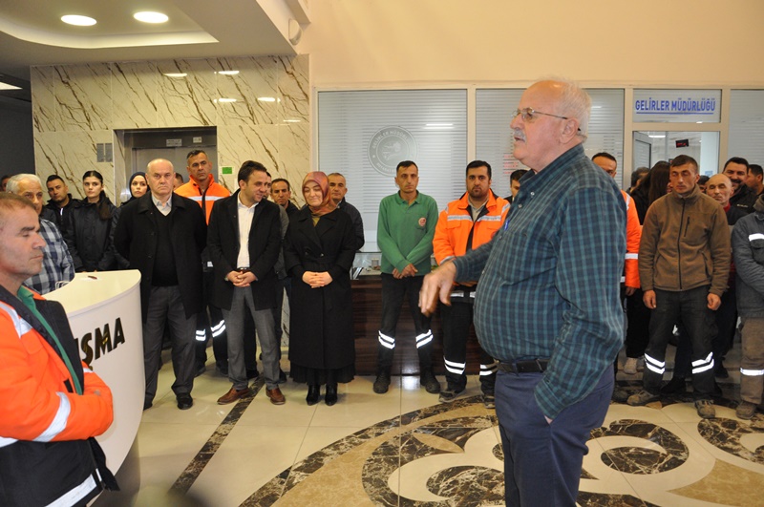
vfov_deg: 47.8
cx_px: 382
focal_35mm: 27
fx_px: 572
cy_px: 254
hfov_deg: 67.5
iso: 1600
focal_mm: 18
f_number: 5
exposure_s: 1/60
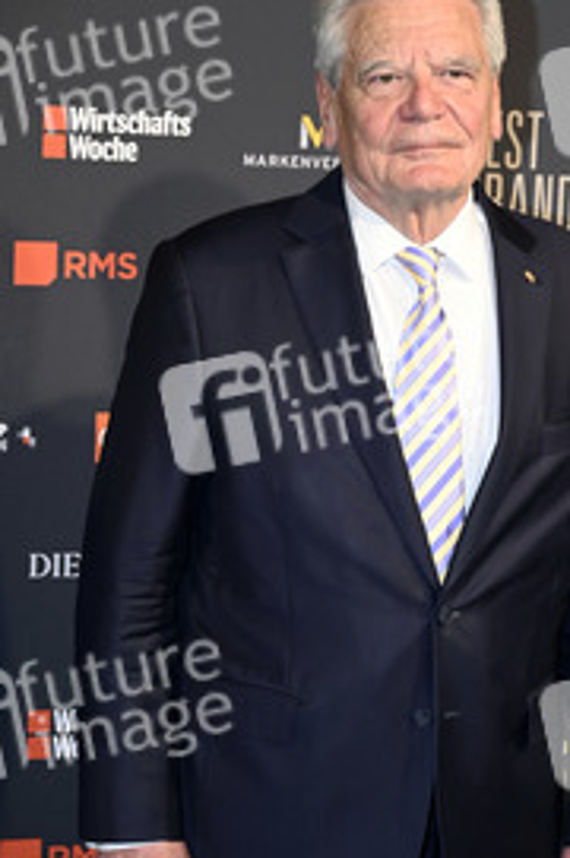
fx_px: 2809
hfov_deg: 11.6
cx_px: 415
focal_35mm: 118
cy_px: 557
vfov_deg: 17.3
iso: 1000
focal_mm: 80
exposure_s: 1/160
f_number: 6.3
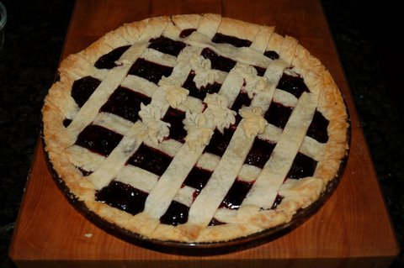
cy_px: 134
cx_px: 202
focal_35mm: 44
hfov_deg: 45.0
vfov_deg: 30.8
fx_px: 488
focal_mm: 29
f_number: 5.6
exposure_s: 1/125
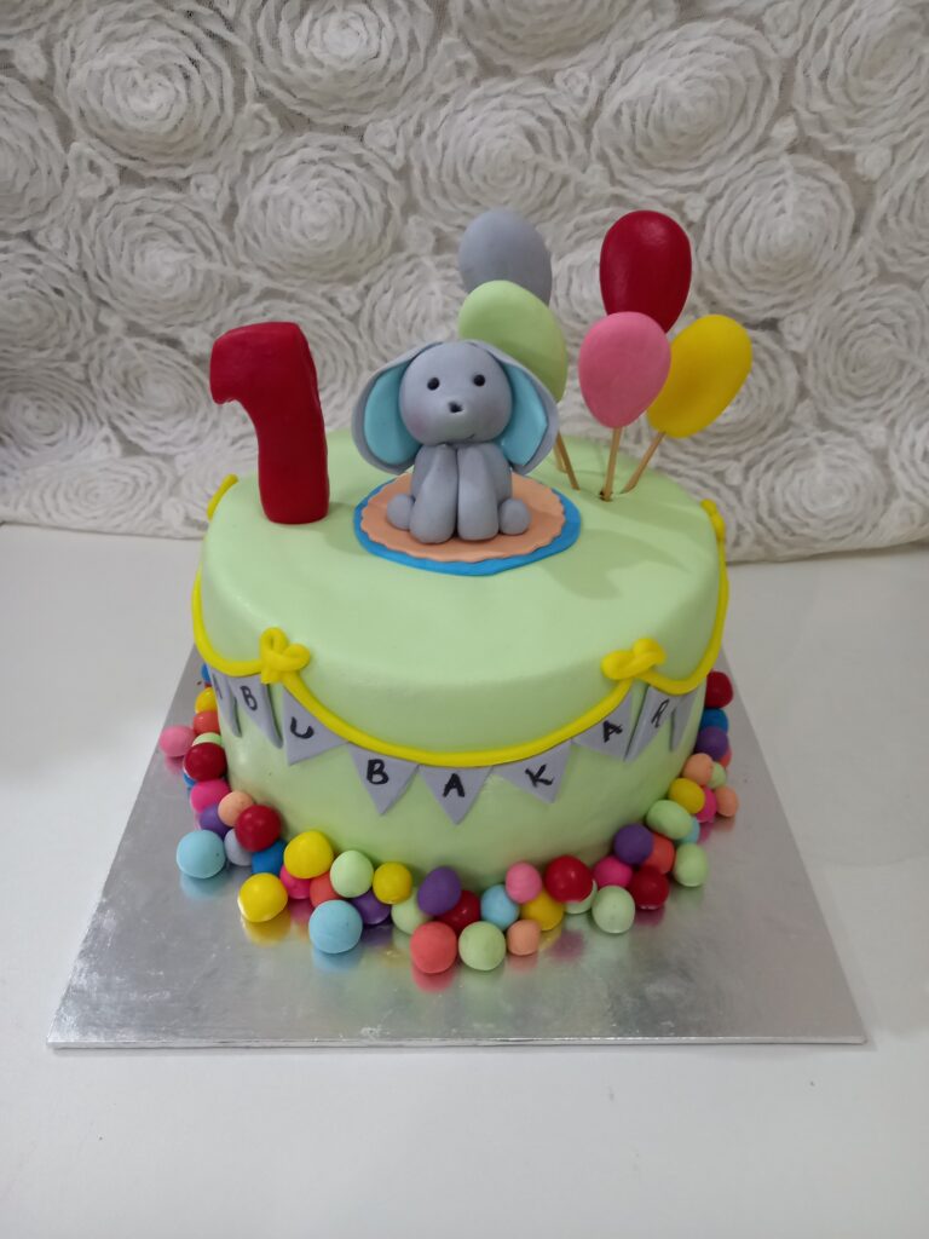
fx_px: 895
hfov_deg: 54.9
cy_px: 620
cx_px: 464
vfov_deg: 69.4
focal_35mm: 25
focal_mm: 4.6
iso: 320
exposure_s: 1/24
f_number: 2
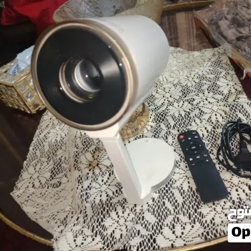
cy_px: 127
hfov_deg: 55.3
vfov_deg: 55.6
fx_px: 238
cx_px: 147
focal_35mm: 29
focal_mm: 5.25
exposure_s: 1/33.3
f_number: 1.75
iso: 1369
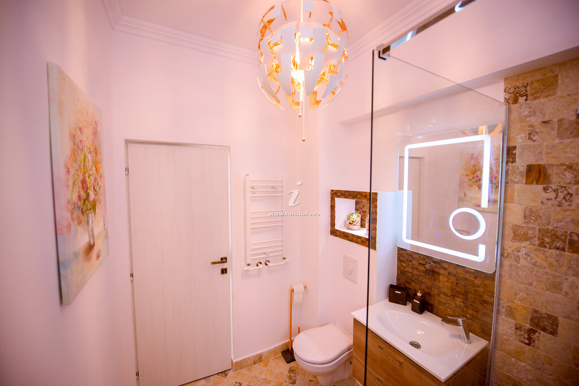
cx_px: 290
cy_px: 193
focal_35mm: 14
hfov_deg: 104.2
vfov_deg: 81.2
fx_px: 225
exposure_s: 1/125
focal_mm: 14
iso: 500
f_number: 2.8
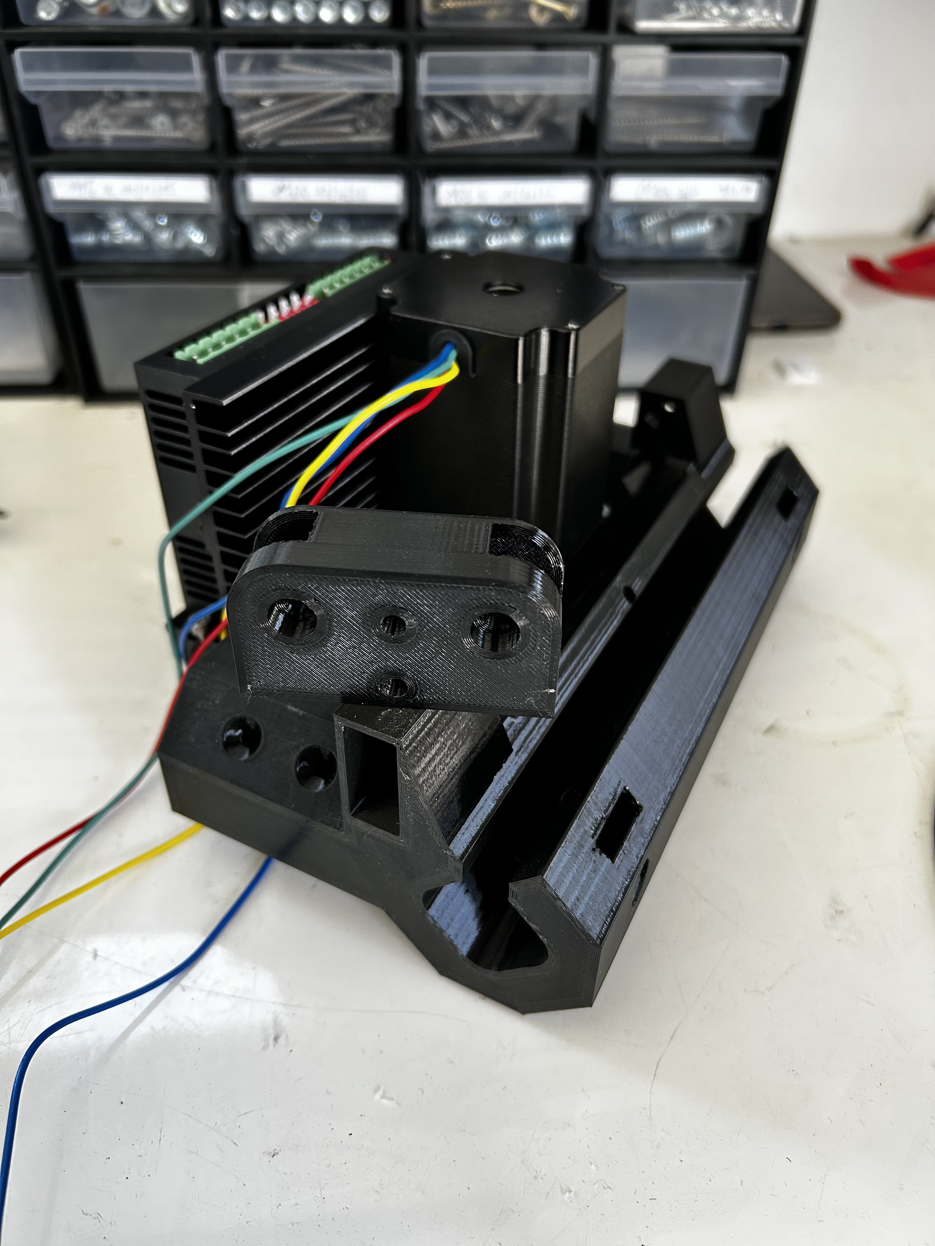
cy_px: 623
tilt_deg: -38.3
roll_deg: -1.5
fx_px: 936
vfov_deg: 67.3
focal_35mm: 26
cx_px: 468
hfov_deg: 53.1
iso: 100
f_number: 1.5
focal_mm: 5.7
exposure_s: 1/121
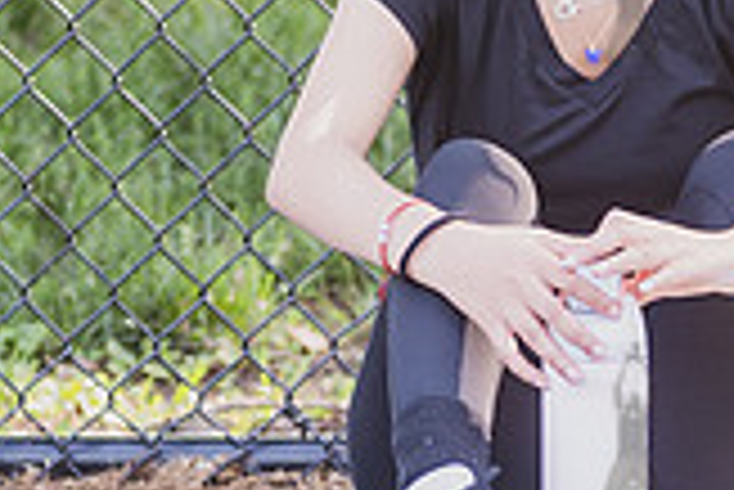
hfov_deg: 3.0
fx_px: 14142
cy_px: 198
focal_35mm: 693
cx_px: 633
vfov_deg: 2.0
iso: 400
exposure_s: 1/250
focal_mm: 135
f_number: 4
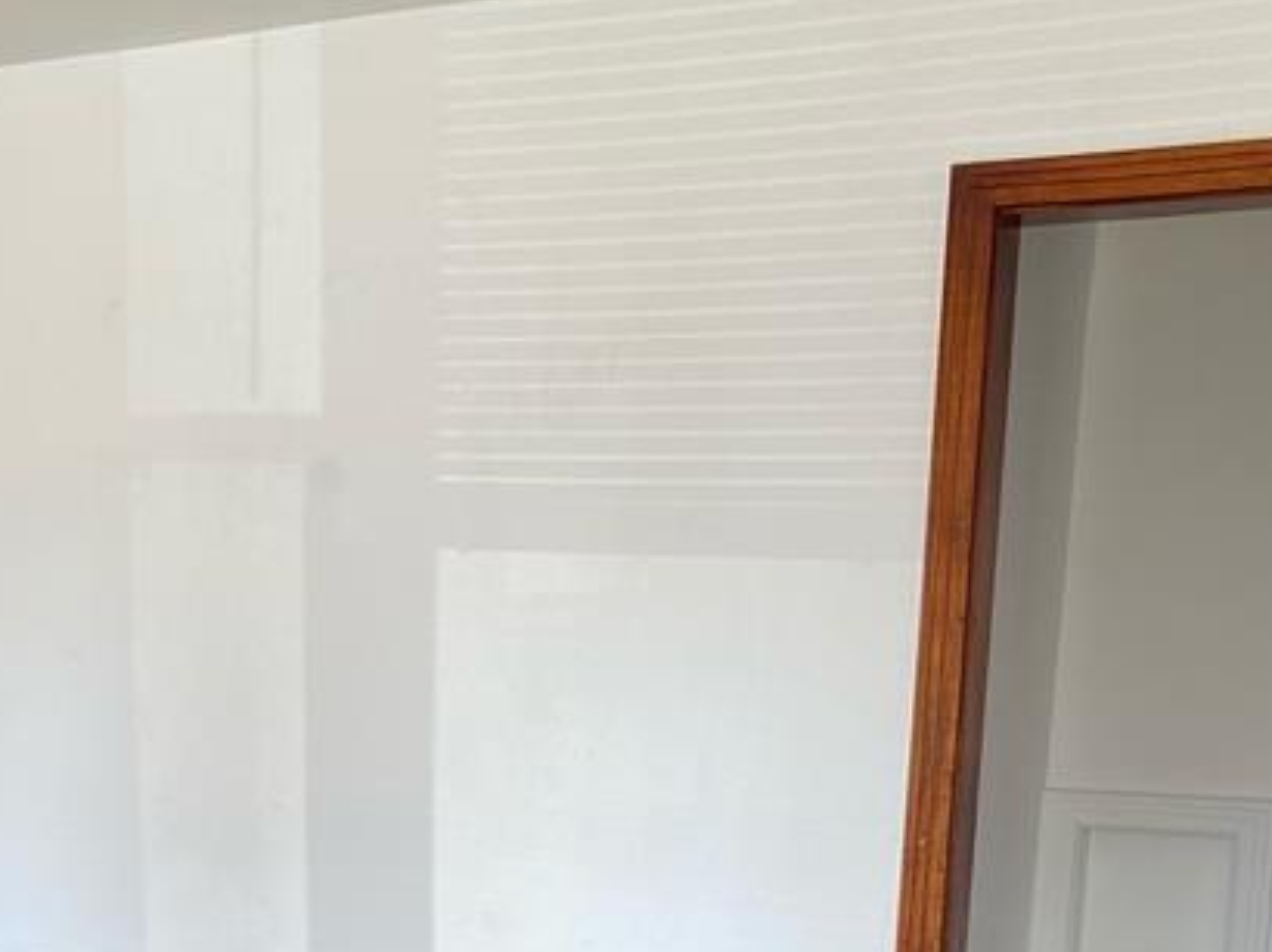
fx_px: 2387
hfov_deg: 28.4
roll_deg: -0.7
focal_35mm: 65
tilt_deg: -10.0
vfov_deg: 21.5
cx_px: 78
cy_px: 1014
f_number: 1.8
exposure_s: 1/122
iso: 50
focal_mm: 4.25
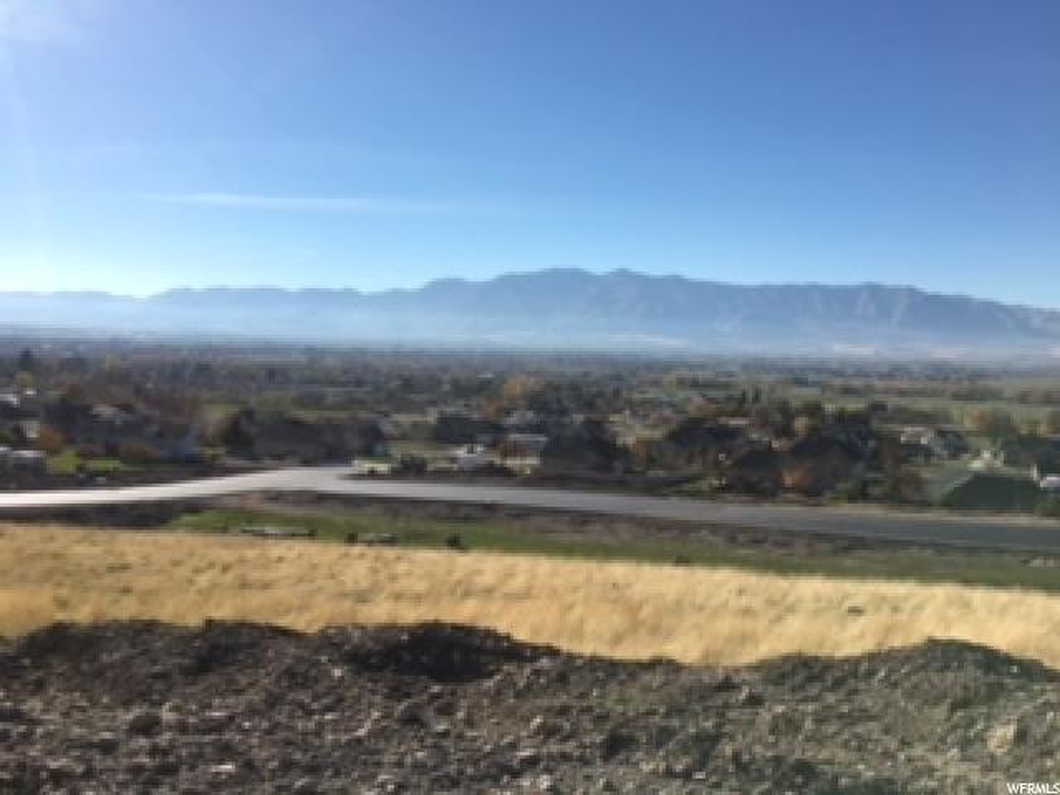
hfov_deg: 61.7
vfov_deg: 48.2
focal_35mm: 29
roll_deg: -1.2
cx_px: 530
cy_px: 398
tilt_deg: -3.5
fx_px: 888
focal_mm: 4.15
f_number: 2.2
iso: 25
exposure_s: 1/1672
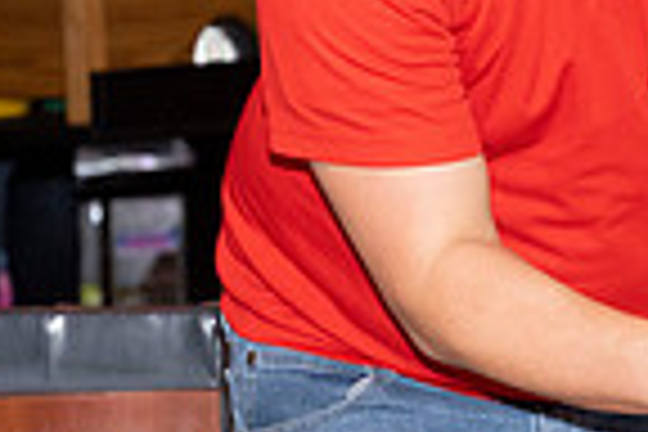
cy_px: 146
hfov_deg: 5.9
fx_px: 6246
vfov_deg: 4.0
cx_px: 954
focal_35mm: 347
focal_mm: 86
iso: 2000
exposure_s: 1/100
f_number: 5.6
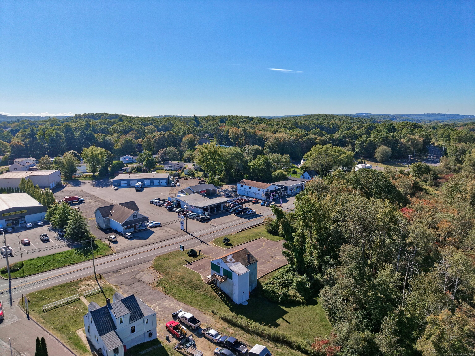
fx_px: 329
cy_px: 178
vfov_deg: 56.8
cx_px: 238
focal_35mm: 24
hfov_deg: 71.6
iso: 200
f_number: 1.8
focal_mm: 8.7
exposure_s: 1/2500
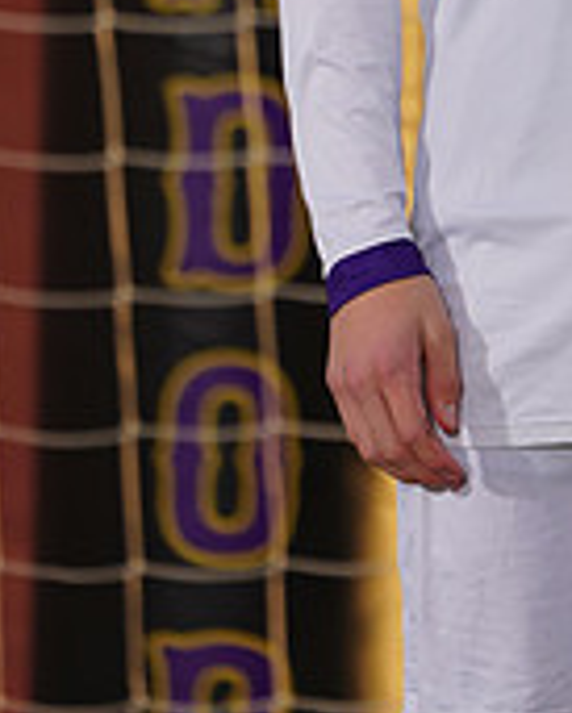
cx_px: 658
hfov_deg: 1.3
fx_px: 24863
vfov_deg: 1.6
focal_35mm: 1176
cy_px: -225
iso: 100
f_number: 8
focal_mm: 370
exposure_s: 1/200
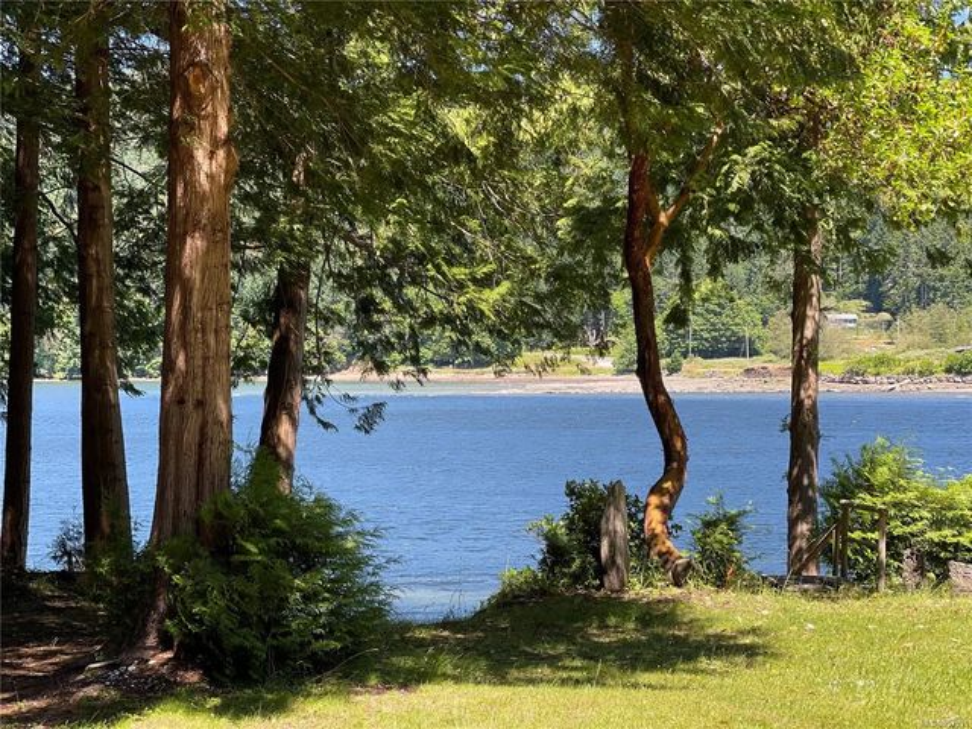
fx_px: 1797
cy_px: 364
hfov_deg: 30.3
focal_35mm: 64
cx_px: 486
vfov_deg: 22.9
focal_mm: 7.5
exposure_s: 1/214
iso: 25
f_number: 2.2
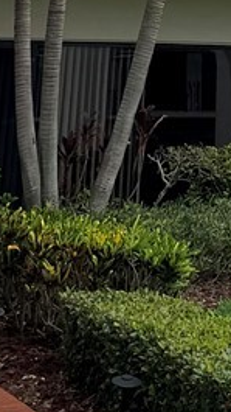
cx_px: 485
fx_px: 1721
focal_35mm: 158
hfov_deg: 7.3
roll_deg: -1.4
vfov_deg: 12.8
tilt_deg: +14.0
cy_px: -244
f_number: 1.78
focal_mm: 6.76
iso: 80
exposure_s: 1/9091
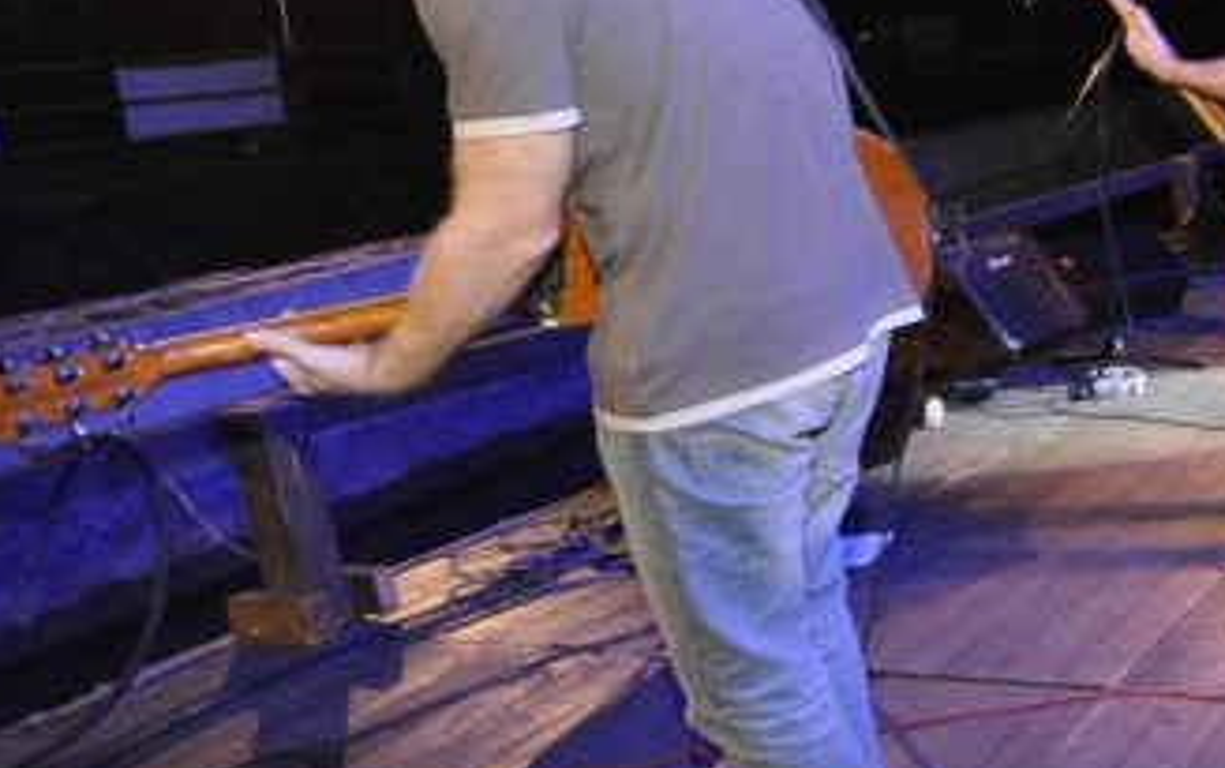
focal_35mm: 42
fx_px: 1403
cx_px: 1555
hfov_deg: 34.7
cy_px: 266
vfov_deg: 30.4
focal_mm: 10
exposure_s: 1/20
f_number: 5.6
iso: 2000
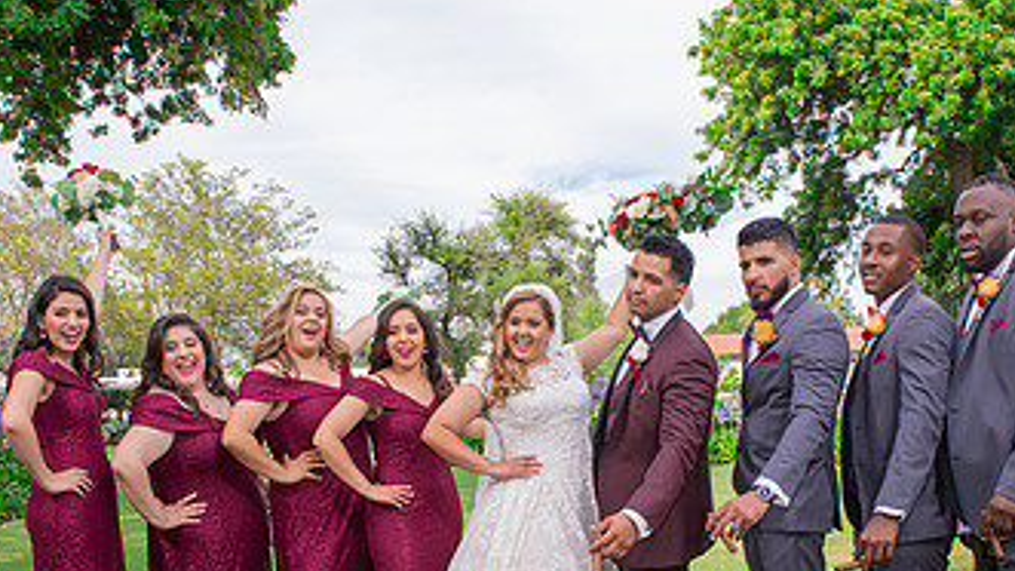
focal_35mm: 44
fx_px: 1184
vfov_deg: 26.7
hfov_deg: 46.3
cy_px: 430
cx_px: 561
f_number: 7.1
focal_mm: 24
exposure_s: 1/250
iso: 400
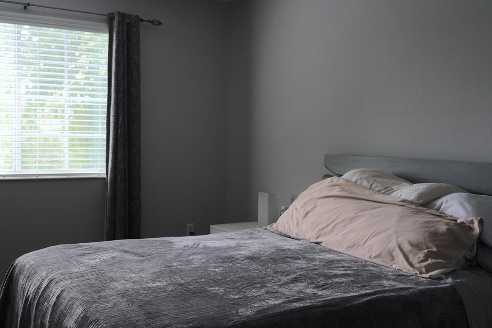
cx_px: 205
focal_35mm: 44
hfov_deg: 44.4
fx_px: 601
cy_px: 157
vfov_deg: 30.5
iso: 640
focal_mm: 32
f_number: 6.3
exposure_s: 1/50
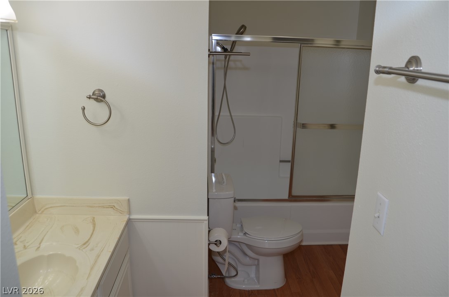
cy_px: 148
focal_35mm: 30
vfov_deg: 43.4
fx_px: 373
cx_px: 224
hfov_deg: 62.0
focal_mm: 20
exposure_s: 1/60
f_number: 5.6
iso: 100
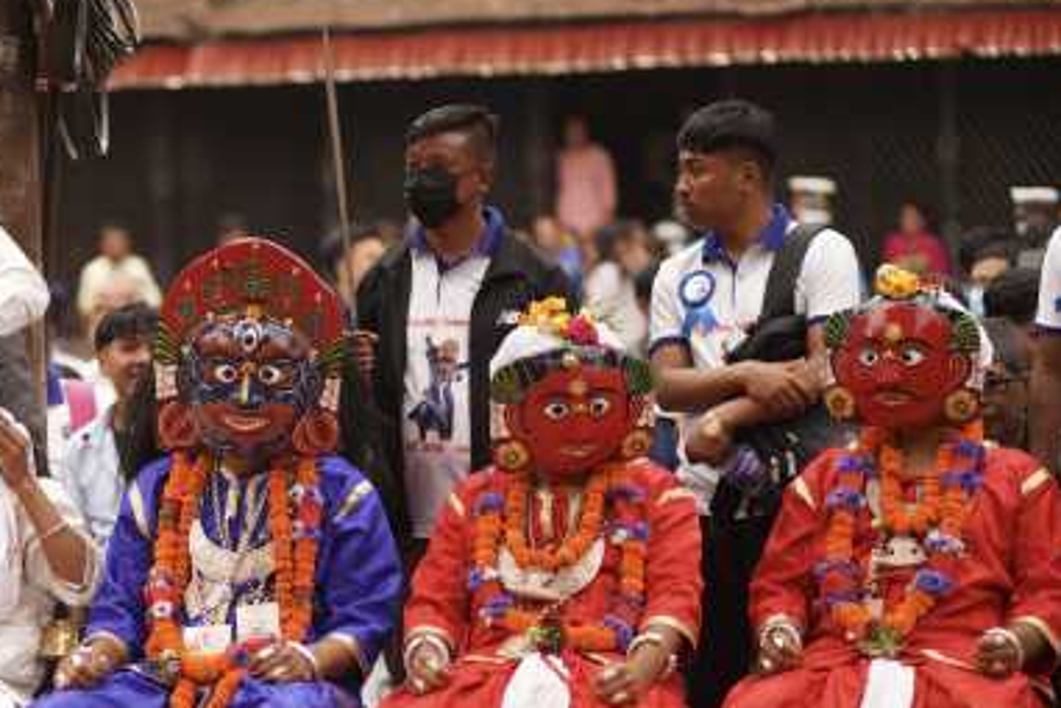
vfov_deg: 10.2
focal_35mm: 134
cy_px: 516
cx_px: 237
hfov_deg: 15.2
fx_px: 3949
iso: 125
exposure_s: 1/320
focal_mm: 85
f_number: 1.8
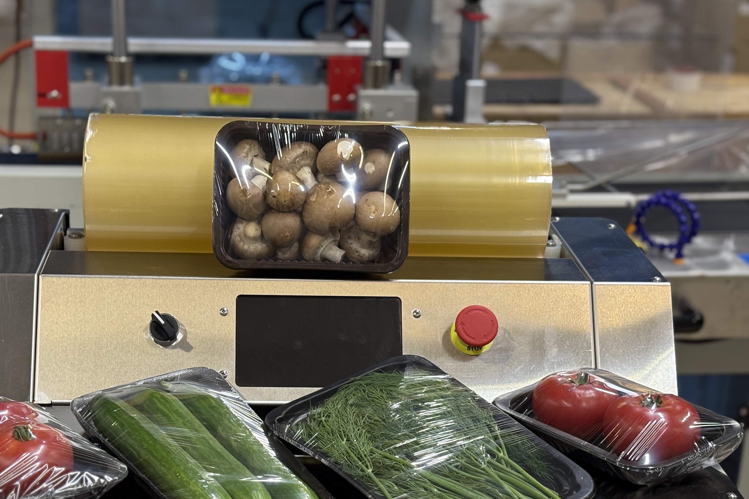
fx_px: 1477
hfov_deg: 28.4
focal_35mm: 71
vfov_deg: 19.1
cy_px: 361
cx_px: 331
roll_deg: -1.3
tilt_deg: -20.7
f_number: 1.6
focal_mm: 5.96
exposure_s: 1/50
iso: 80
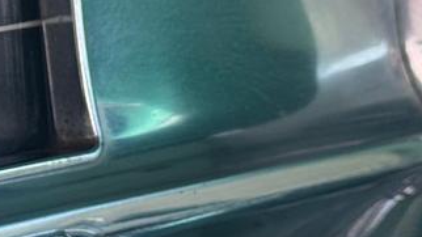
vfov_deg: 5.8
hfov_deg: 10.1
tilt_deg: -11.8
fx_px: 2327
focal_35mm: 208
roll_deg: +0.6
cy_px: 124
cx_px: -185
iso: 64
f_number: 1.78
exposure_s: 1/336
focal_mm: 6.76
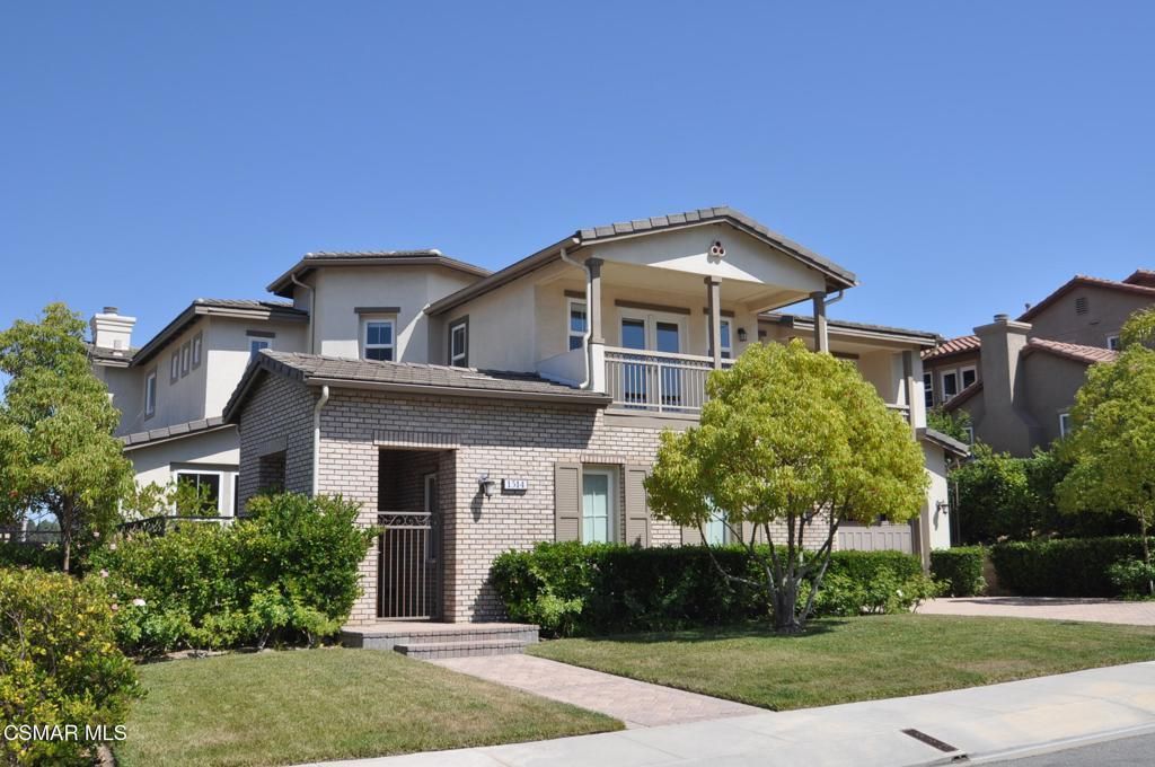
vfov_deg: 36.8
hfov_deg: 53.2
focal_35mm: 36
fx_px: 1154
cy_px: 384
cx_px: 578
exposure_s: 1/320
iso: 200
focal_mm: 24
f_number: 9
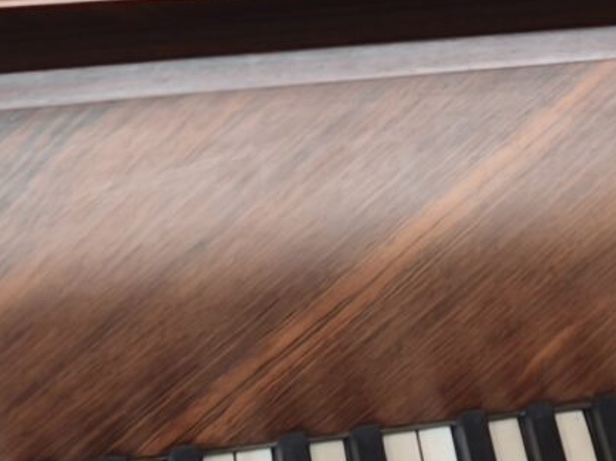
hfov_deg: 11.9
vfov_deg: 8.3
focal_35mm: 159
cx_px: 941
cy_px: -776
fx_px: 2827
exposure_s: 1/100
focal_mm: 6.45
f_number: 1.62
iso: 160
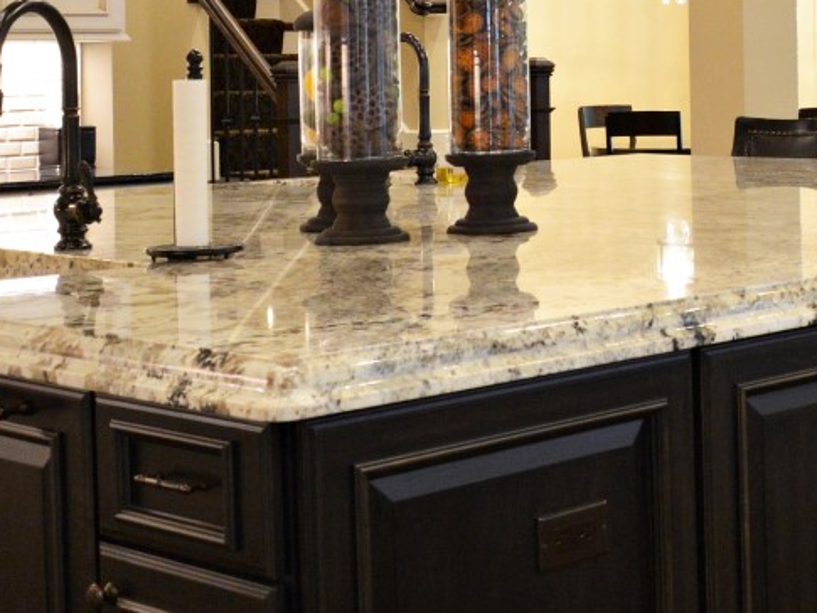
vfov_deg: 18.8
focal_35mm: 77
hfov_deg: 22.6
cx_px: 1070
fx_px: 1818
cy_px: 39
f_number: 7.1
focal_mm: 24
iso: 2500
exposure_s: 1/30
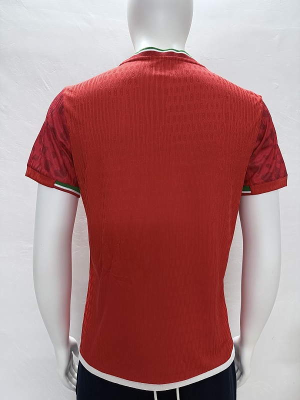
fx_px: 277
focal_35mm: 24
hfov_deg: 56.8
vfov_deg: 71.6
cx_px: 150
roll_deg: -1.6
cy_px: 200
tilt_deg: -4.0
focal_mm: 6.76
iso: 400
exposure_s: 1/50
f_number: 1.78
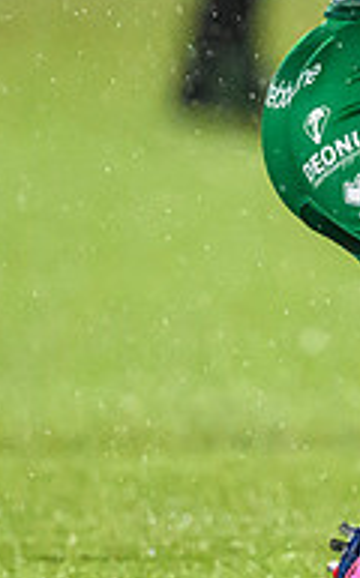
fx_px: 40306
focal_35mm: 2558
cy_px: 200
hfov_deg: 0.5
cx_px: 864
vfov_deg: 0.8
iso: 8000
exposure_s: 1/1000
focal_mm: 400
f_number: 3.2
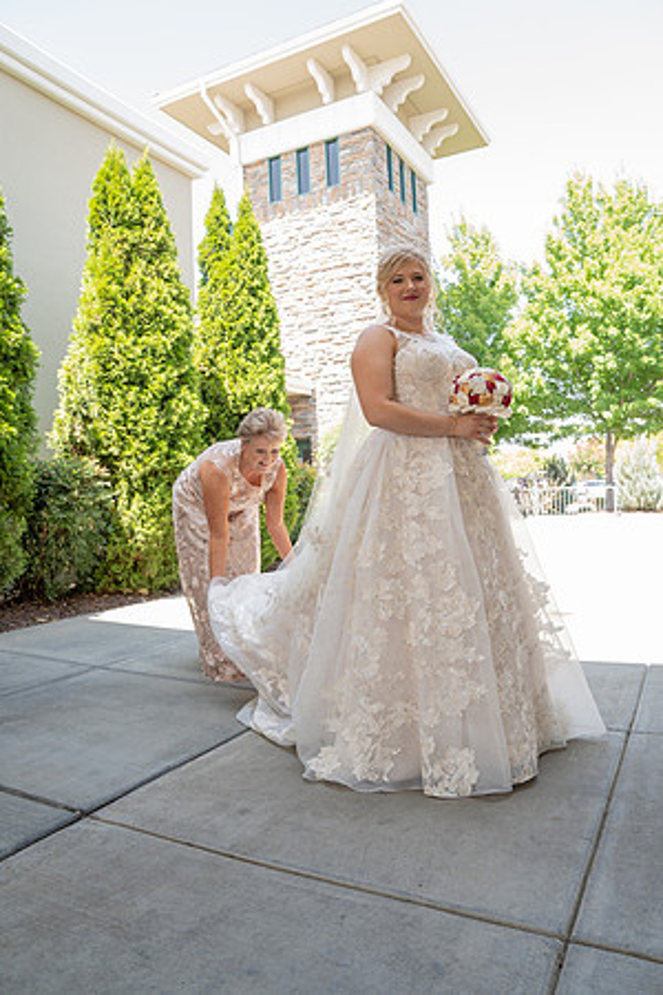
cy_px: 498
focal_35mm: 24
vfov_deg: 73.7
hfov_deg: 53.1
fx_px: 663
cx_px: 332
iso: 640
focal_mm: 24
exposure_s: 1/200
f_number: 5
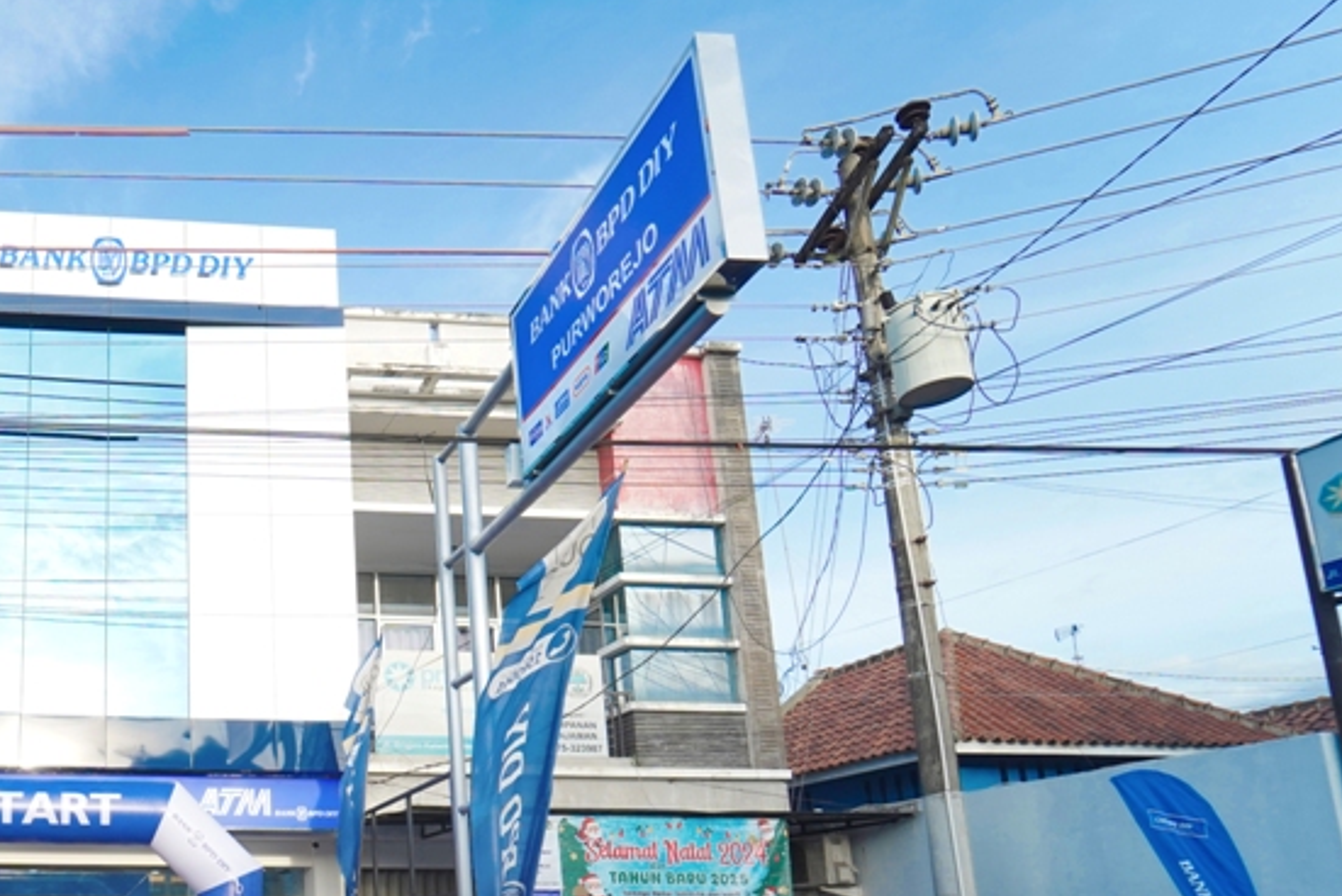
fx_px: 970
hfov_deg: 58.5
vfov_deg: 46.1
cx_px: 117
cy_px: 758
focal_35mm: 26
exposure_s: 1/250
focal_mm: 14
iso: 400
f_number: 6.3
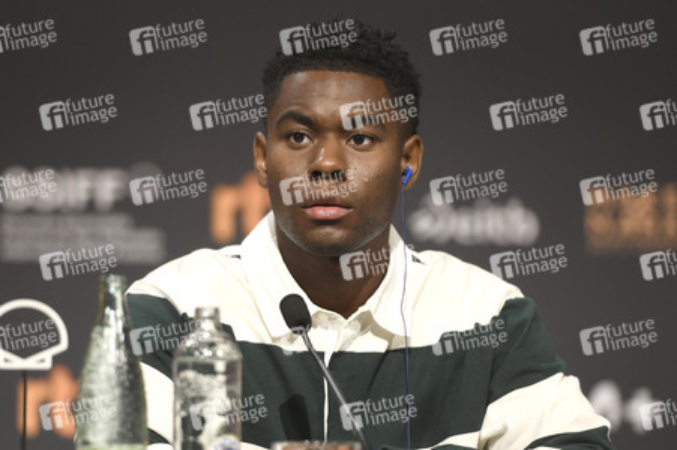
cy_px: 225
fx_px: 3758
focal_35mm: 200
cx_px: 338
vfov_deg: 6.9
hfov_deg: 10.3
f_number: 3.2
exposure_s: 1/320
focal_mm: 200
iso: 1250
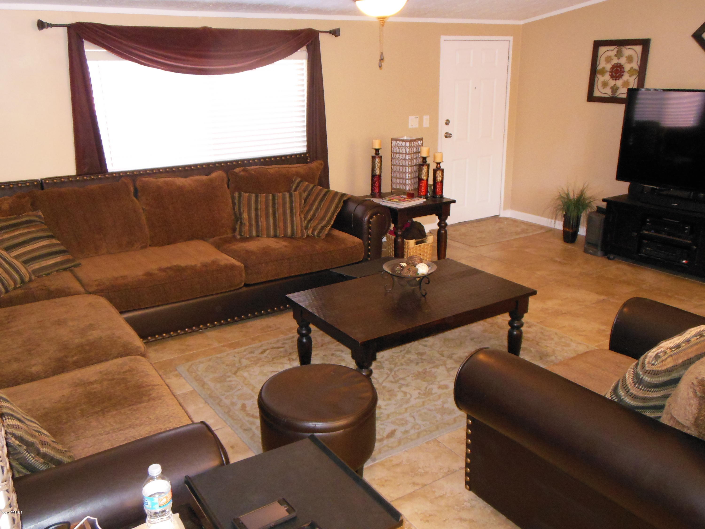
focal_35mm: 29
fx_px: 591
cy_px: 264
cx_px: 352
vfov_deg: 48.2
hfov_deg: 61.7
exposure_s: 1/25
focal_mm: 5.2
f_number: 3.3
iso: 800
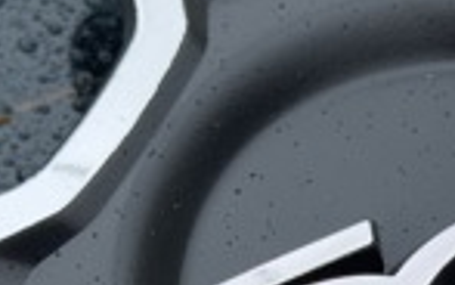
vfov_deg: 5.9
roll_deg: +4.3
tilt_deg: -40.0
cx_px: 517
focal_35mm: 221
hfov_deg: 9.4
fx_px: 2741
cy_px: 358
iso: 64
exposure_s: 1/1172
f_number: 1.78
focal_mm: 6.76
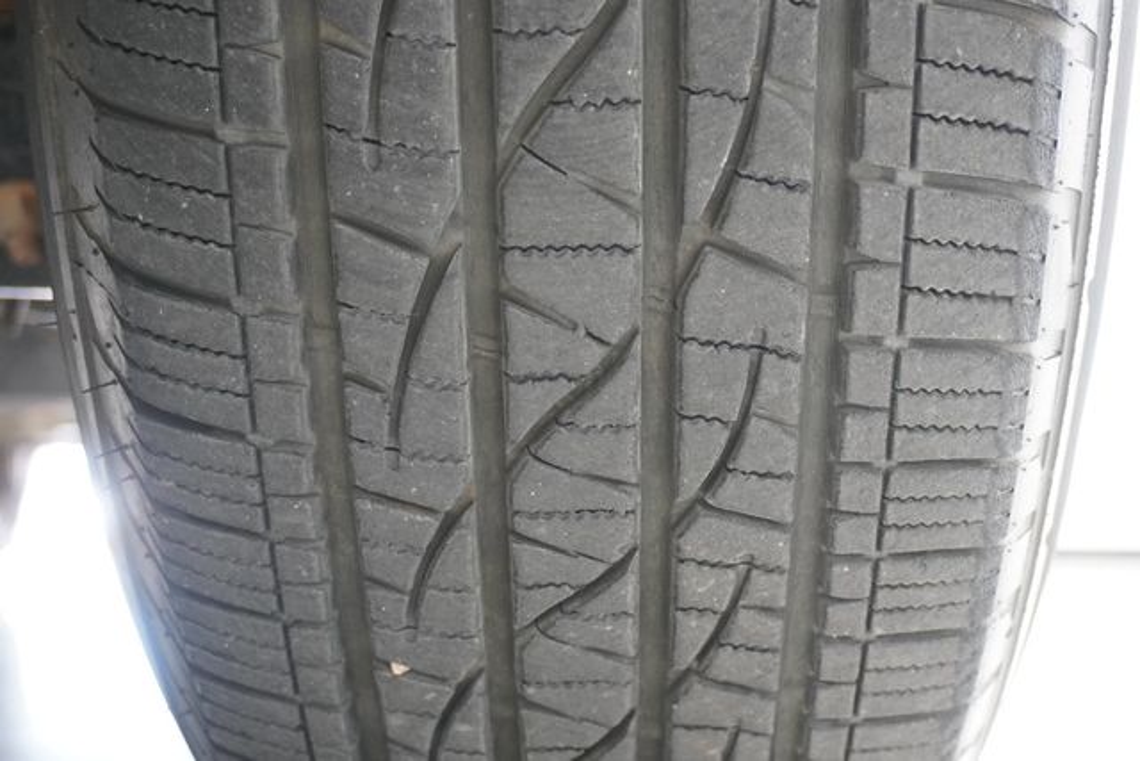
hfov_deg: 40.3
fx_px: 1552
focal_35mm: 49
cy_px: 380
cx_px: 570
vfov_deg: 27.5
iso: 1600
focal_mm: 33
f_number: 5
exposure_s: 1/60
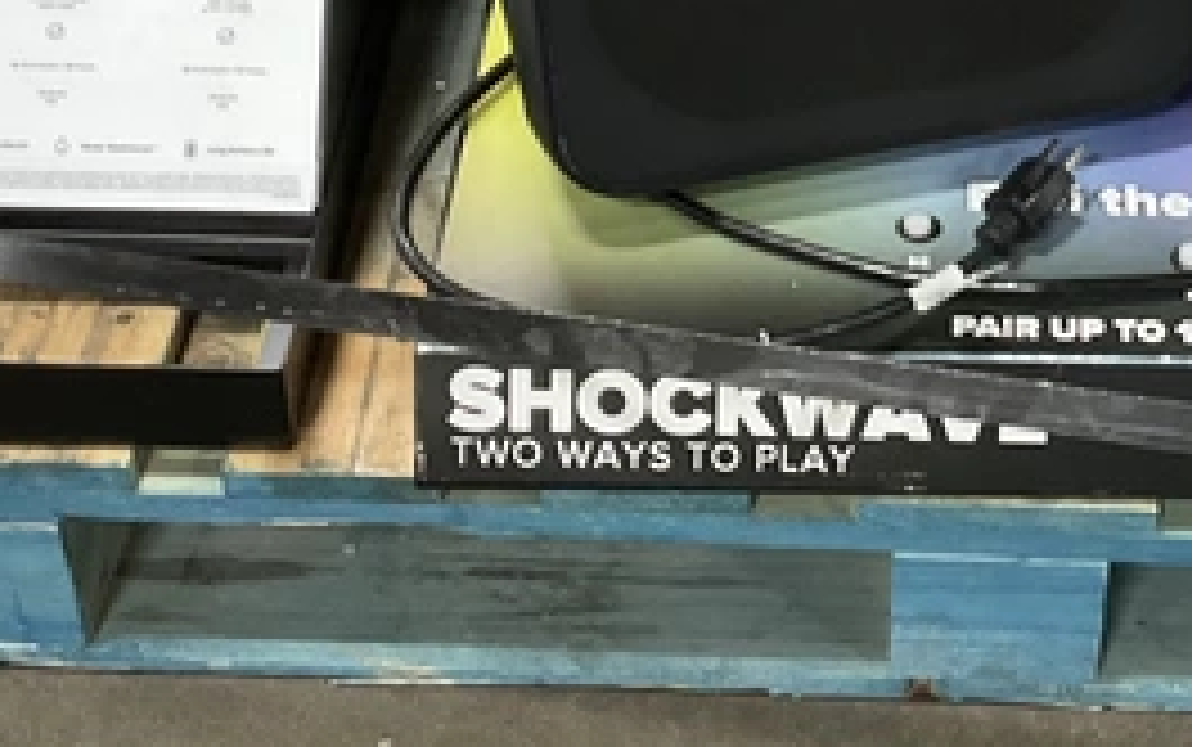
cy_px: 70
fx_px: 2828
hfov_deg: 23.3
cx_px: 1030
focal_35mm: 87
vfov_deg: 14.9
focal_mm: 3
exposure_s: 1/40
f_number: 1.8
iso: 200
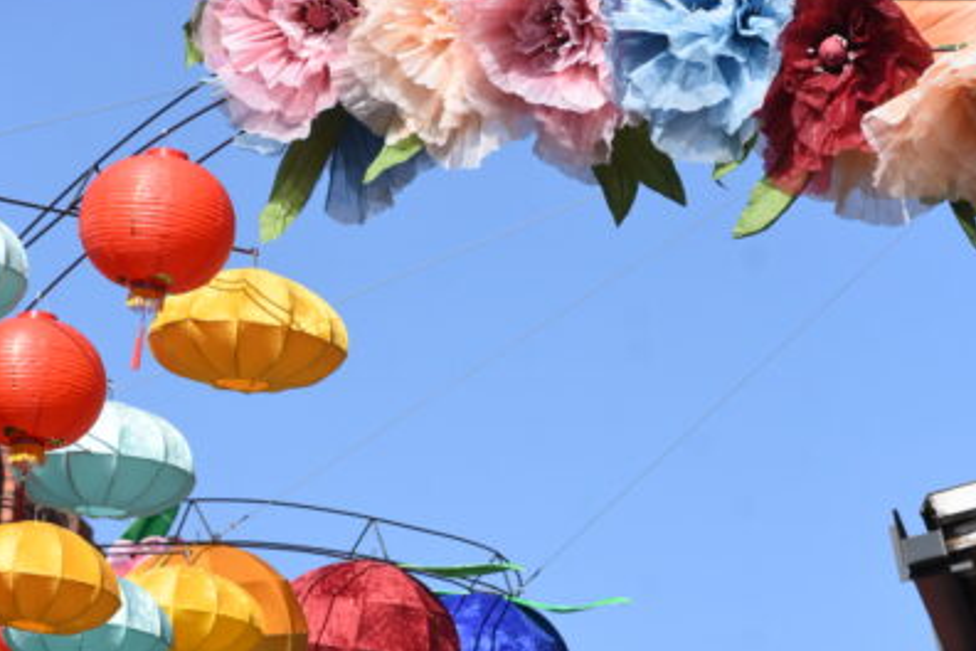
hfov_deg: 9.1
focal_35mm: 227
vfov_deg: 6.0
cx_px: 486
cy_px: 545
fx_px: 6154
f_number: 7.1
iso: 1000
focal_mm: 100
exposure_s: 1/4000
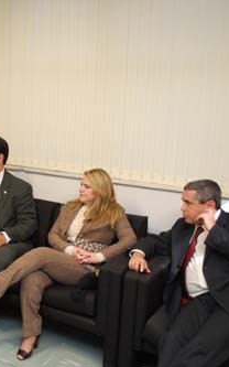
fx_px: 460
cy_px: 184
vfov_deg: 43.5
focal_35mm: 46
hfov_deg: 26.0
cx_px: -20
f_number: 5
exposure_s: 1/40
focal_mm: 20
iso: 800
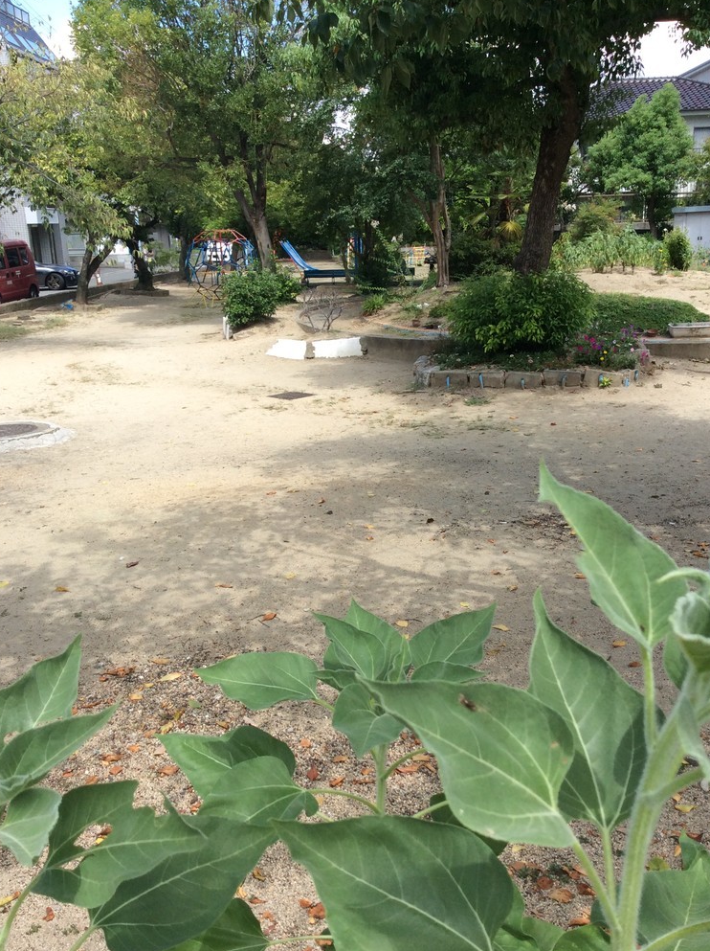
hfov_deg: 42.9
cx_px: 352
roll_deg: +2.6
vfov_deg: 55.4
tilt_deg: -16.5
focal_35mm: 33
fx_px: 905
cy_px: 478
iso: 32
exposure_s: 1/665
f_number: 2.4
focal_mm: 3.3
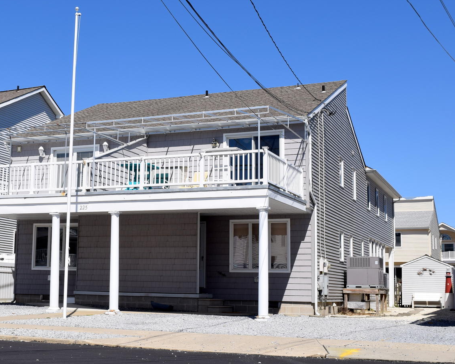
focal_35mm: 56
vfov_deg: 27.1
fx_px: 754
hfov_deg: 33.2
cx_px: 148
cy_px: 175
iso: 200
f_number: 11
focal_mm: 28
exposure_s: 1/500
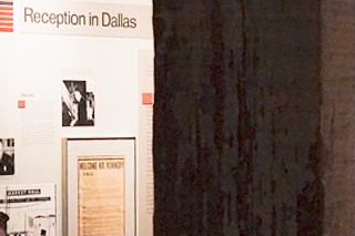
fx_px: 1725
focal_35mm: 175
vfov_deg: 7.7
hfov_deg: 11.3
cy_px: 355
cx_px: -161
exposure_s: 1/100
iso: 8000
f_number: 6.3
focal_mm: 28
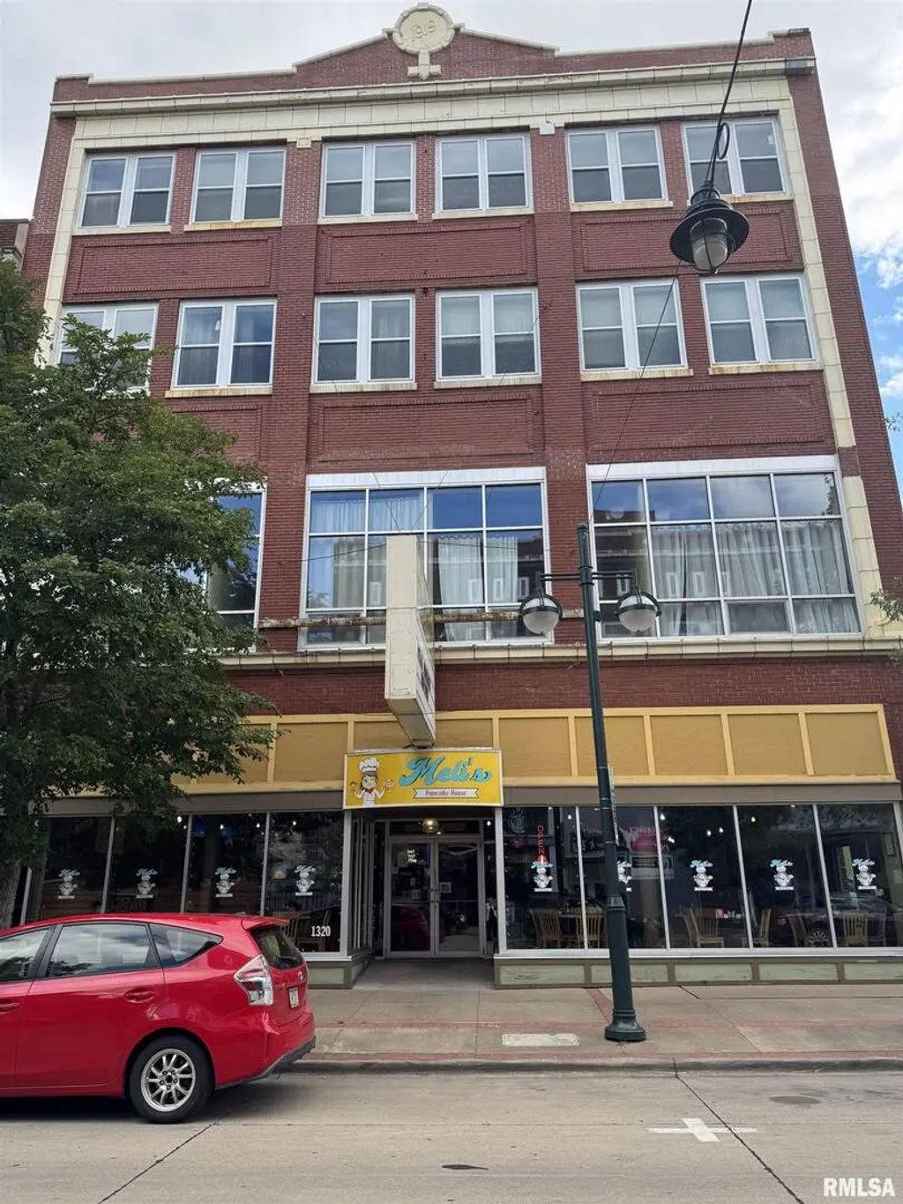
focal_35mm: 24
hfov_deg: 56.8
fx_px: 835
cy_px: 602
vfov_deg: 71.6
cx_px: 452
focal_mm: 6.76
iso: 80
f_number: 1.78
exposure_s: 1/1285
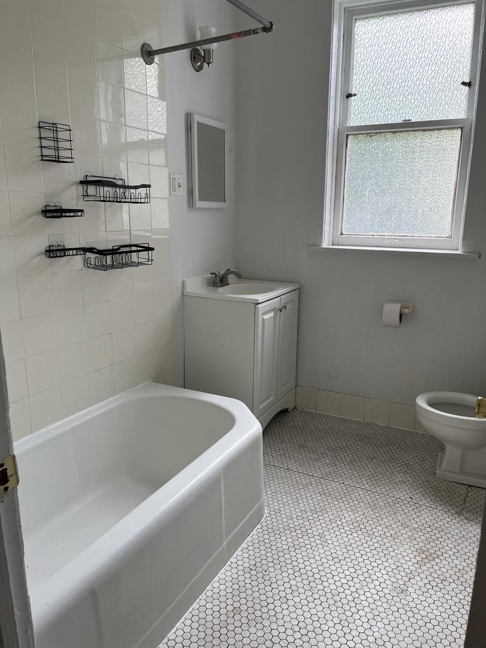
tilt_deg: -12.7
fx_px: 487
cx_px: 243
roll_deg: -2.0
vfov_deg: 67.3
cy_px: 324
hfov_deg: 53.1
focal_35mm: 26
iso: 64
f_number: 1.6
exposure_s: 1/121
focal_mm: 5.1
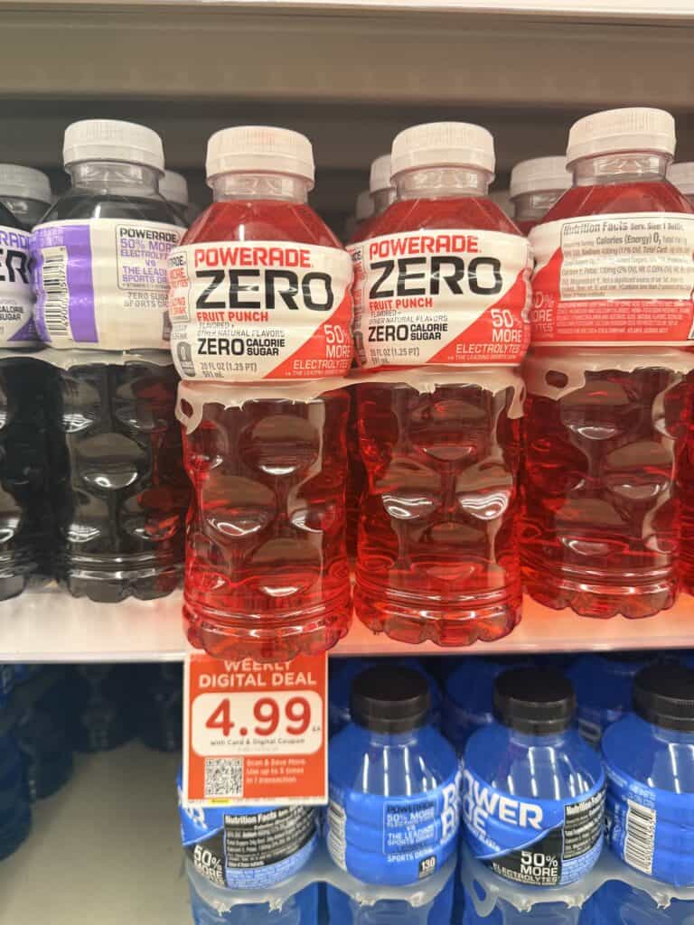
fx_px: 642
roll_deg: +0.0
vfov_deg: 71.6
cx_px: 347
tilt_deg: -11.7
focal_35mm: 24
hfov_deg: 56.8
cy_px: 462
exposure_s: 1/43
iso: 160
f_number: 1.78
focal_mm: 6.76
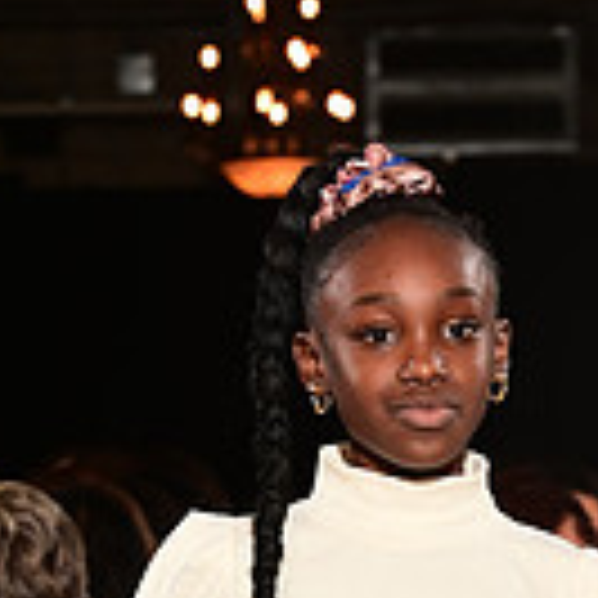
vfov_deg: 5.4
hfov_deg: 5.5
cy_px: 1290
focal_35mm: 318
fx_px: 6215
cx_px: 261
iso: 1000
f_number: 6.3
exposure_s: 1/160
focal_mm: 86
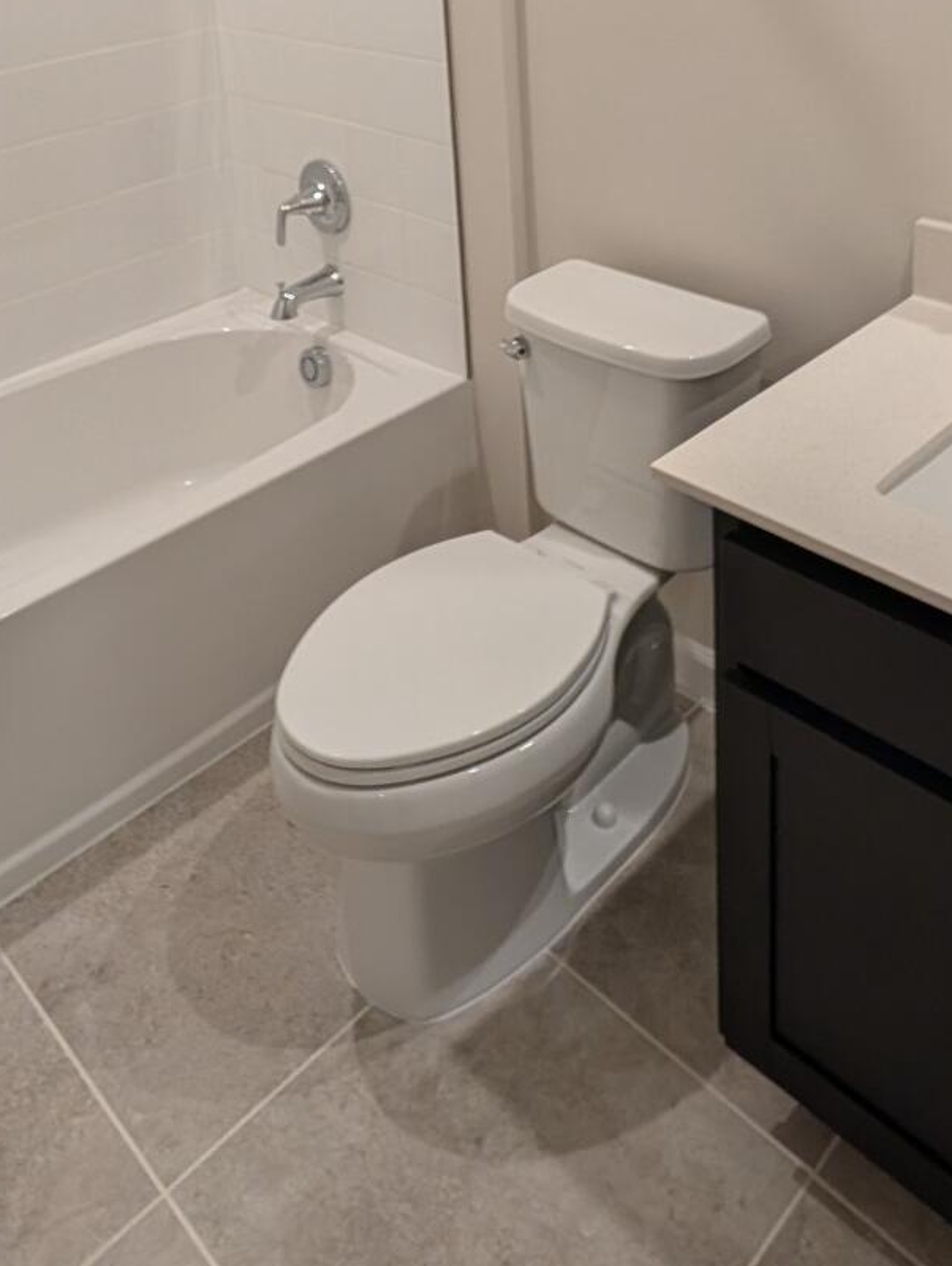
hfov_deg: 46.9
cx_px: 463
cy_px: 100
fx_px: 1098
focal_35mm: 30
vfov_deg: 51.9
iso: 103
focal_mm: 2.02
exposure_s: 1/120
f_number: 1.7
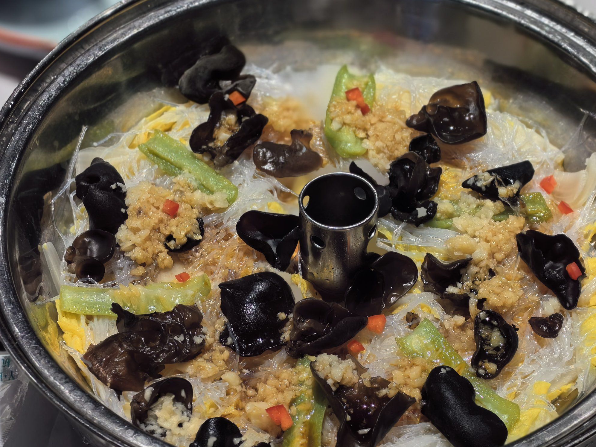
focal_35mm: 74
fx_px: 1274
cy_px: 243
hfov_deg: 26.3
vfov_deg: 19.9
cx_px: 323
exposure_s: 1/100
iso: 50
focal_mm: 5.75
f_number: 2
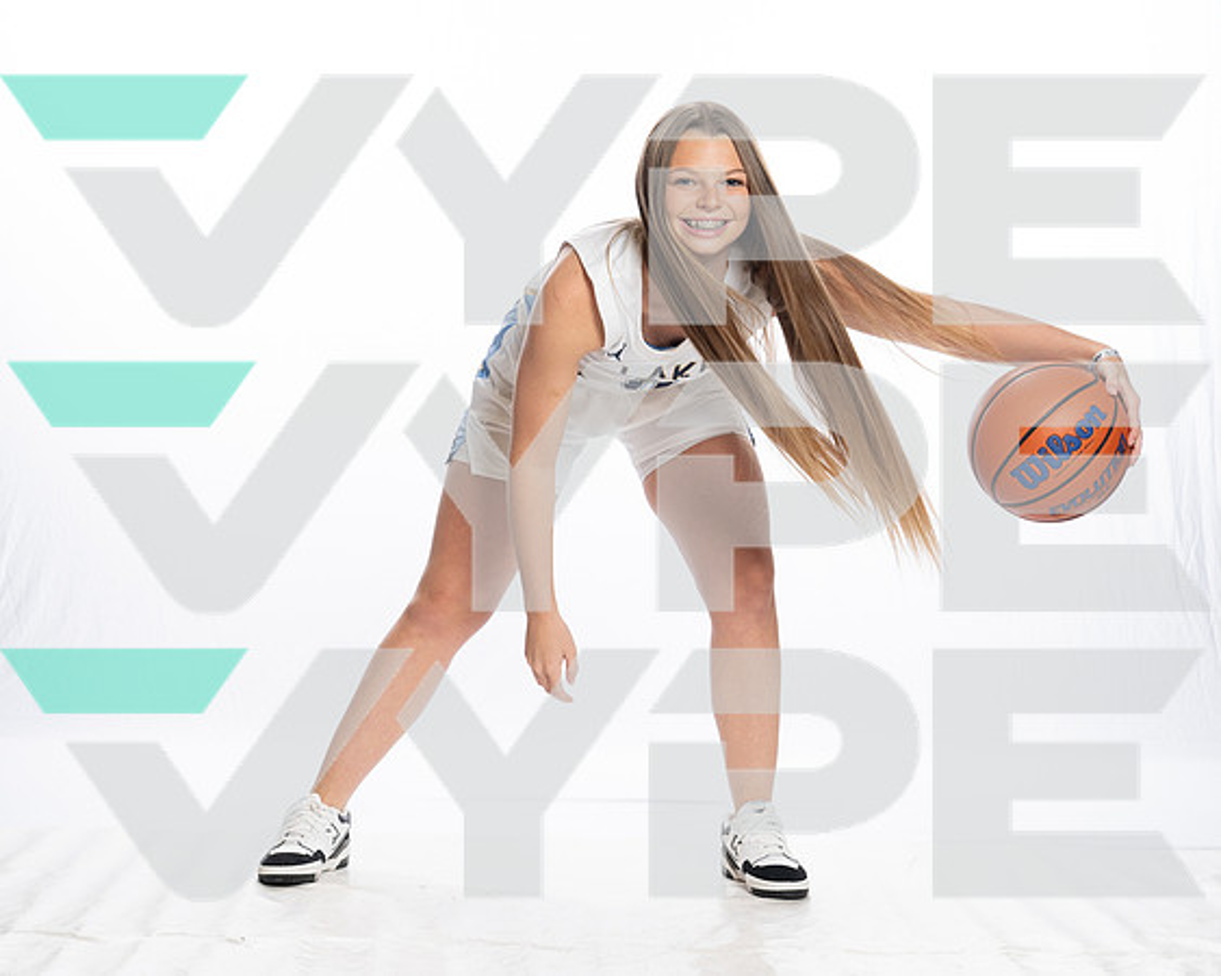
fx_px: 2521
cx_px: 541
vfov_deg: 21.9
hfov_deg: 27.2
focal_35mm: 70
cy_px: 455
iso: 800
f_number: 8
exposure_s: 1/250
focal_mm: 58
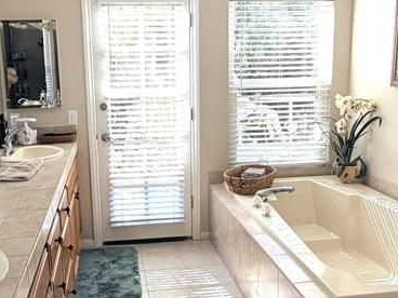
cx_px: 175
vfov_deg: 36.8
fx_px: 448
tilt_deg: -10.1
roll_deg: +1.4
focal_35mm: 39
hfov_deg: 47.8
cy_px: 139
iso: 50
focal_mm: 2.22
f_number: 2.2
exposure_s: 1/137
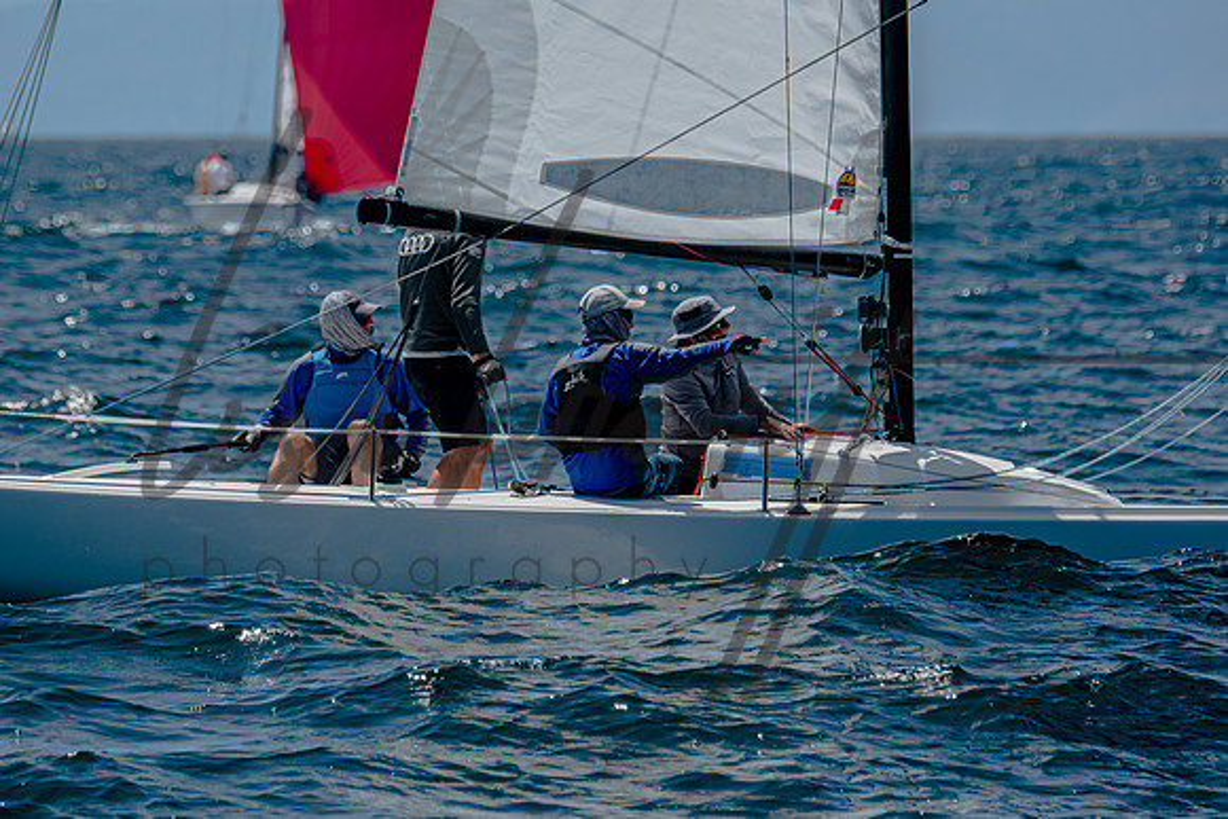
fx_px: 15101
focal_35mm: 443
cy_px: 410
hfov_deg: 4.7
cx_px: 614
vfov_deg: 3.1
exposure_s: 1/2000
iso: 200
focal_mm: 290
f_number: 5.6
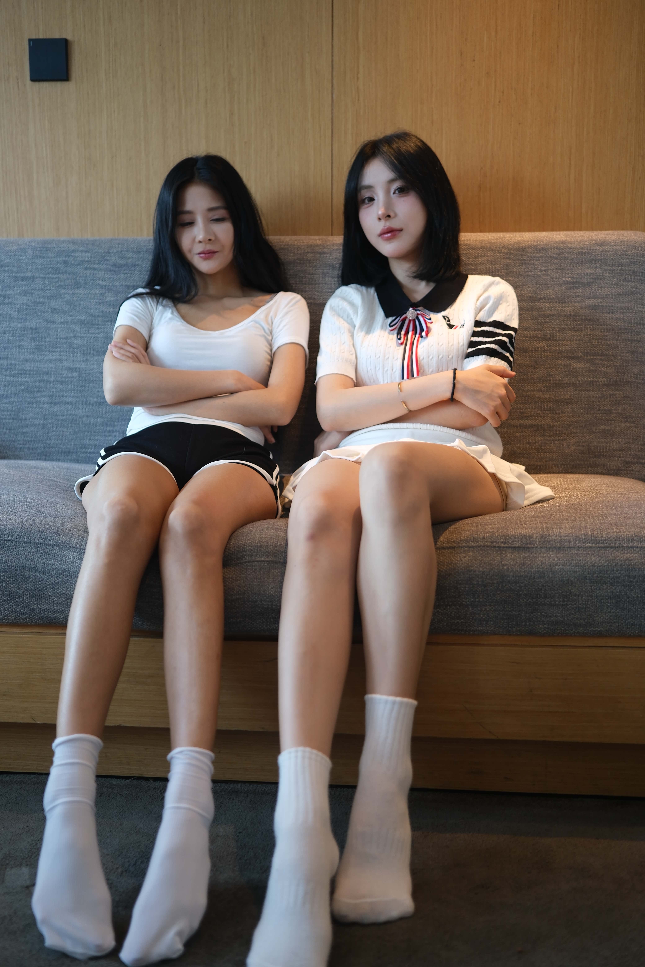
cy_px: 484
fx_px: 941
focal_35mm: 35
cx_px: 322
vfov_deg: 54.4
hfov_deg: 37.9
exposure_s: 1/100
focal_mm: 23
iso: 200
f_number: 1.4
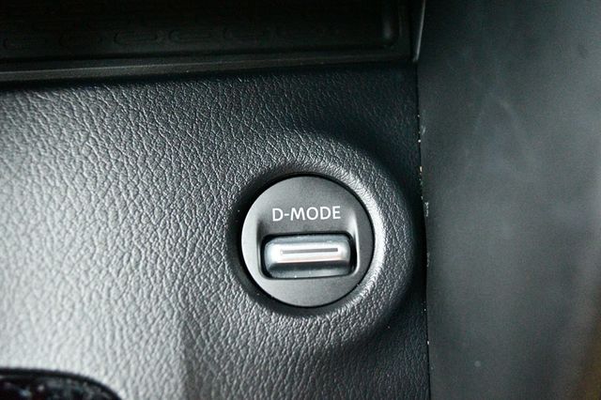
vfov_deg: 31.9
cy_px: 200
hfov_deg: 46.4
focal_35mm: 42
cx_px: 300
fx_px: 701
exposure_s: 1/15
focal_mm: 28
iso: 12800
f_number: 4.5
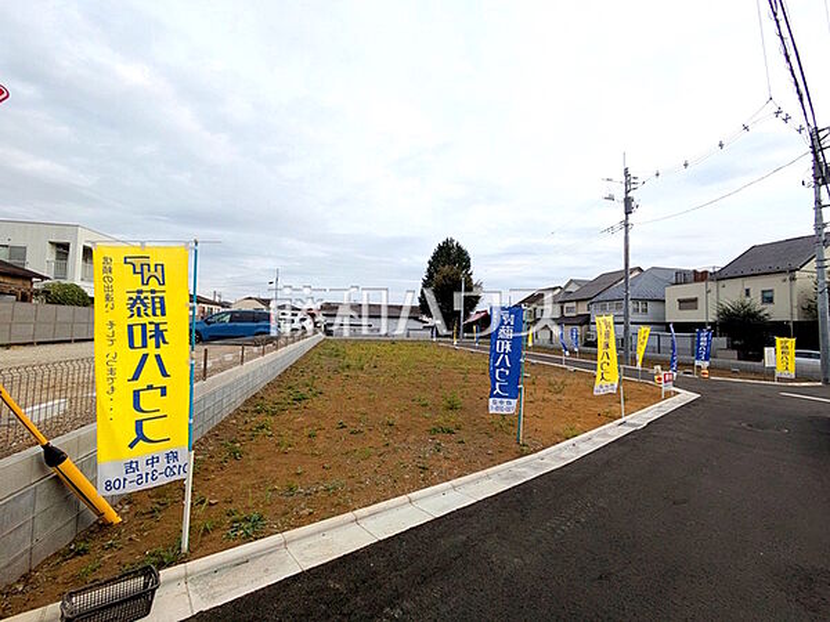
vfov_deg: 85.7
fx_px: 336
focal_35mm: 14
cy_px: 311
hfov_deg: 102.1
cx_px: 415
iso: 51
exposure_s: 1/875
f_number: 2.2
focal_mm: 1.83
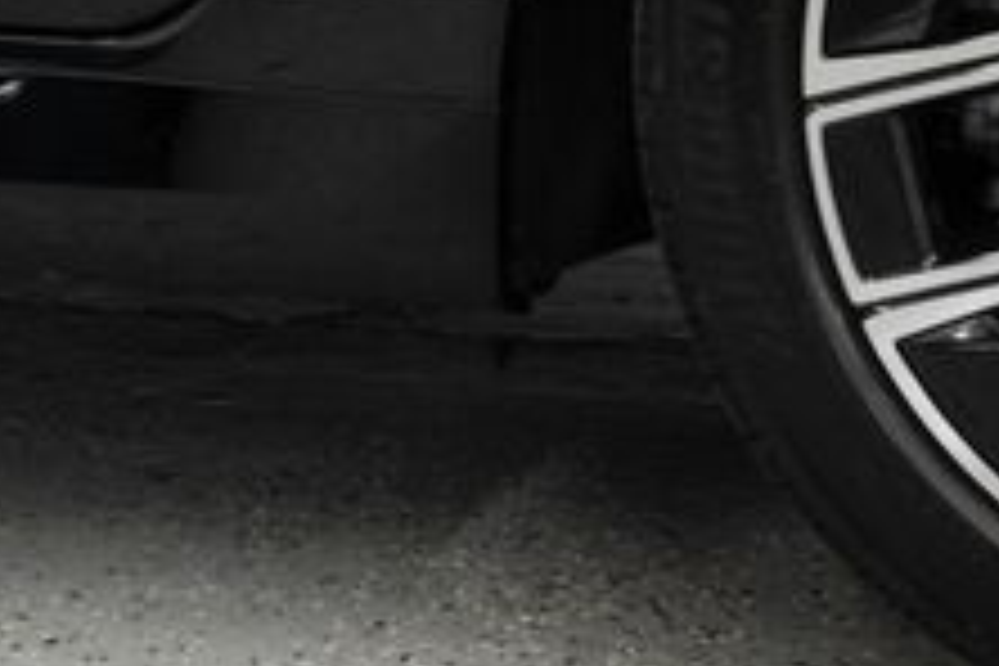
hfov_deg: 16.0
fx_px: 3357
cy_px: -2
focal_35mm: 121
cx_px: 1332
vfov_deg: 11.2
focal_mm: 28
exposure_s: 1/40
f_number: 3.2
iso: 250
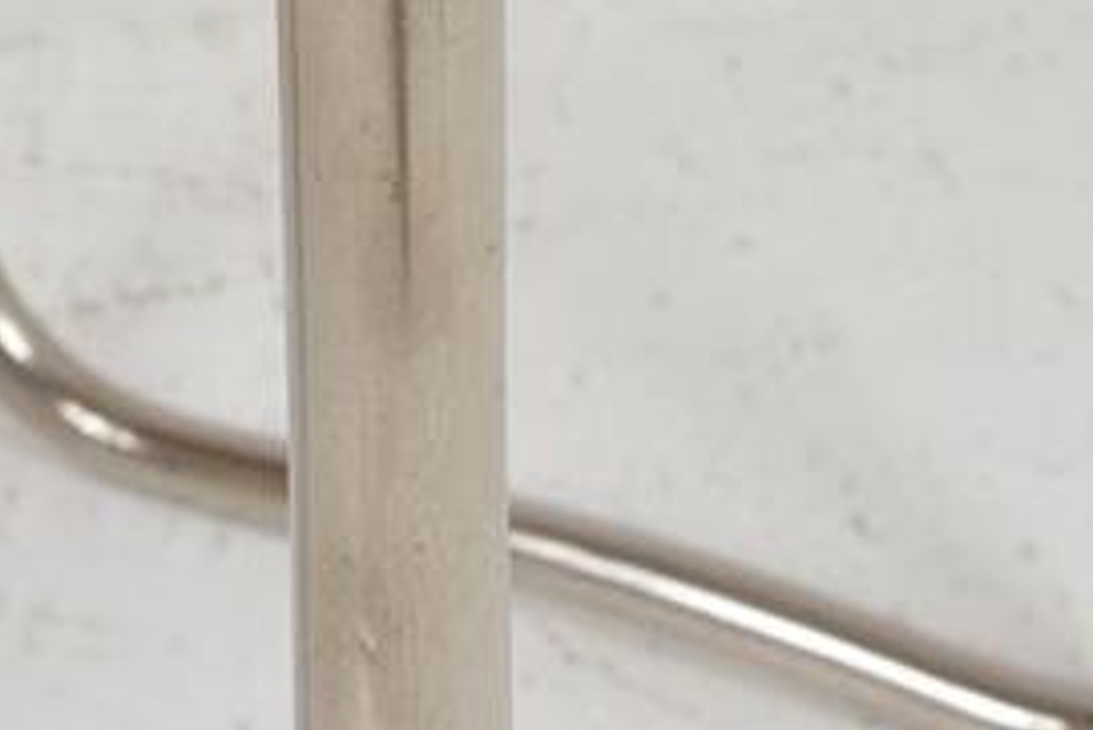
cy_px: -561
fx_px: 4435
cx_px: 258
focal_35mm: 146
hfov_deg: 14.0
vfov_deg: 9.0
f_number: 7.1
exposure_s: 1/80
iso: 200
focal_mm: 22
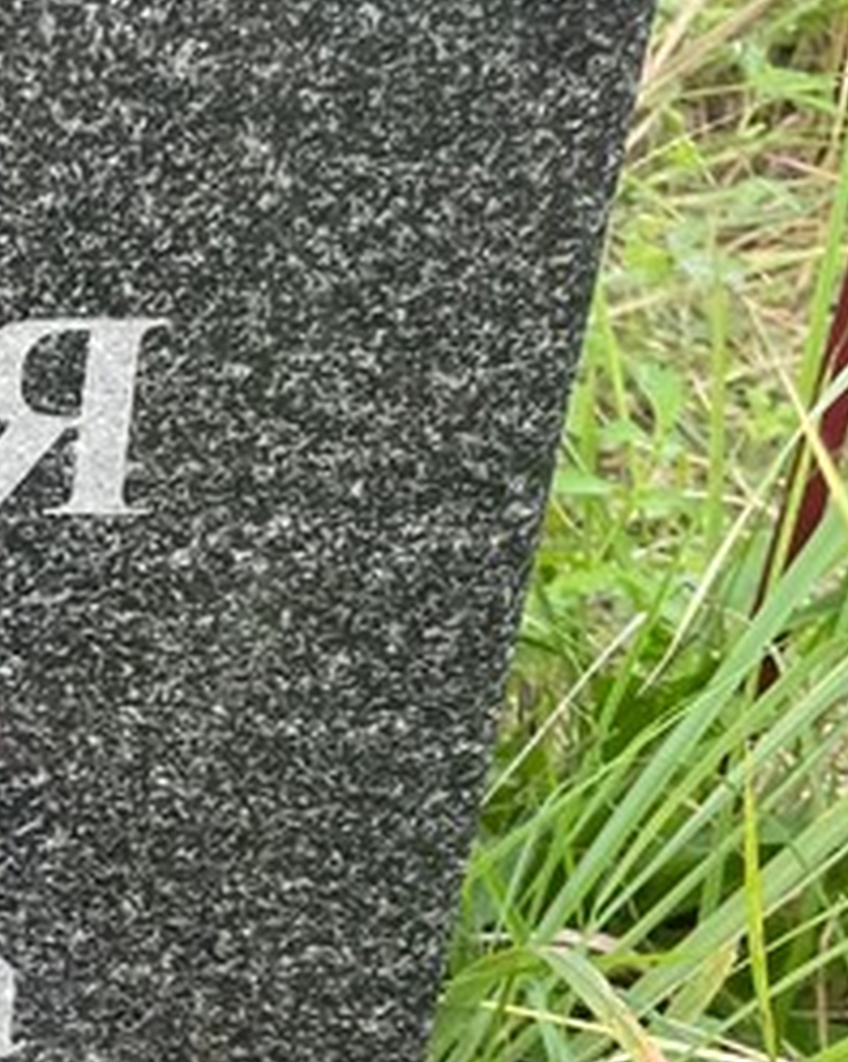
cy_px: 938
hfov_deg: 17.0
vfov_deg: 22.8
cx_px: -403
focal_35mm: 82
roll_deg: -0.4
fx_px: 2576
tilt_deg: -43.0
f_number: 1.6
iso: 32
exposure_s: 1/216
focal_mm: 4.2
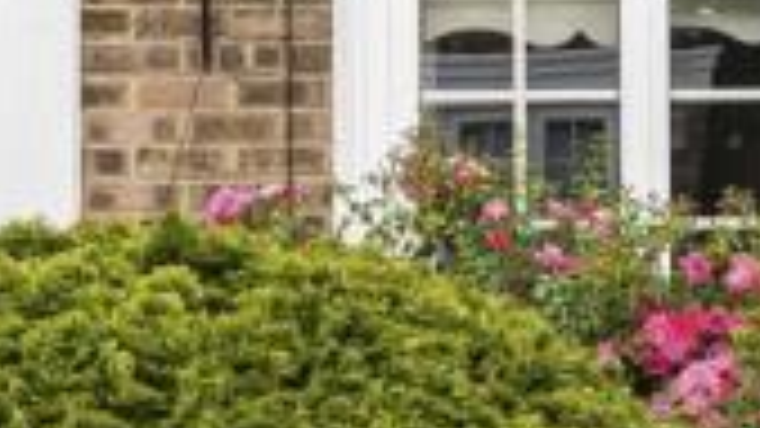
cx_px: 310
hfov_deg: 10.3
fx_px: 4231
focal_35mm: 210
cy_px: -151
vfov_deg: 5.7
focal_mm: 33
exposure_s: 1/160
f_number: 9
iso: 200
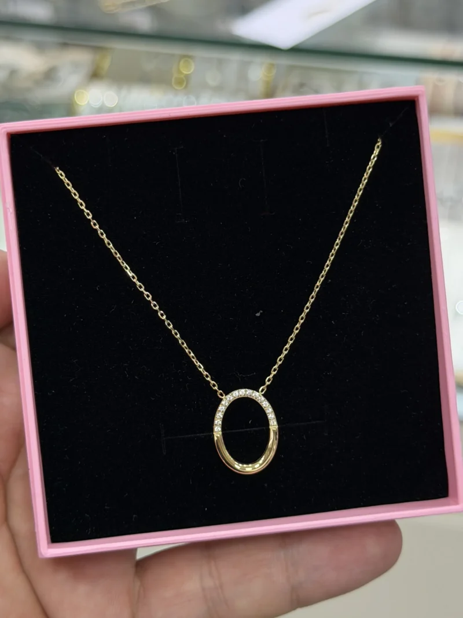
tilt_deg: -40.0
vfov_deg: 39.7
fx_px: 856
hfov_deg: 30.3
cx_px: 232
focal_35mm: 48
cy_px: 309
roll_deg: +1.5
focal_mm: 6.76
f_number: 1.78
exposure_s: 1/297
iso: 80
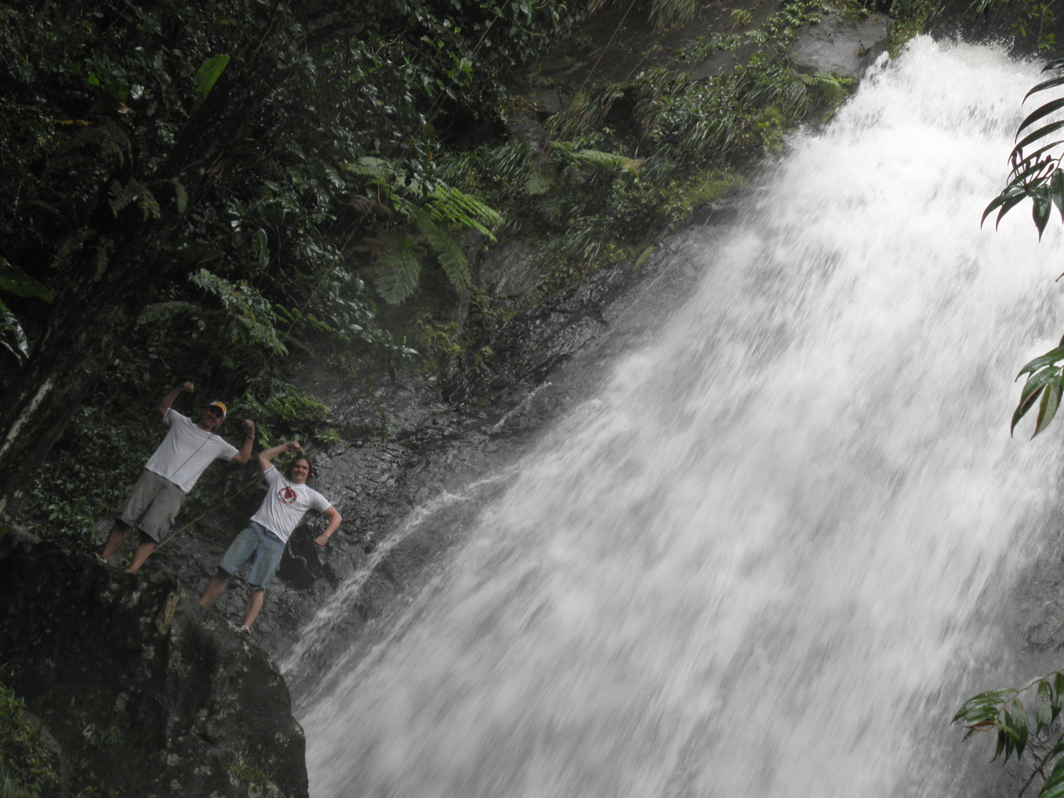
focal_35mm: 71
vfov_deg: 20.7
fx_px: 2182
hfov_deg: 27.4
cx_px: 531
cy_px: 404
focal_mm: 11.76
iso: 125
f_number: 3.7
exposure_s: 1/50
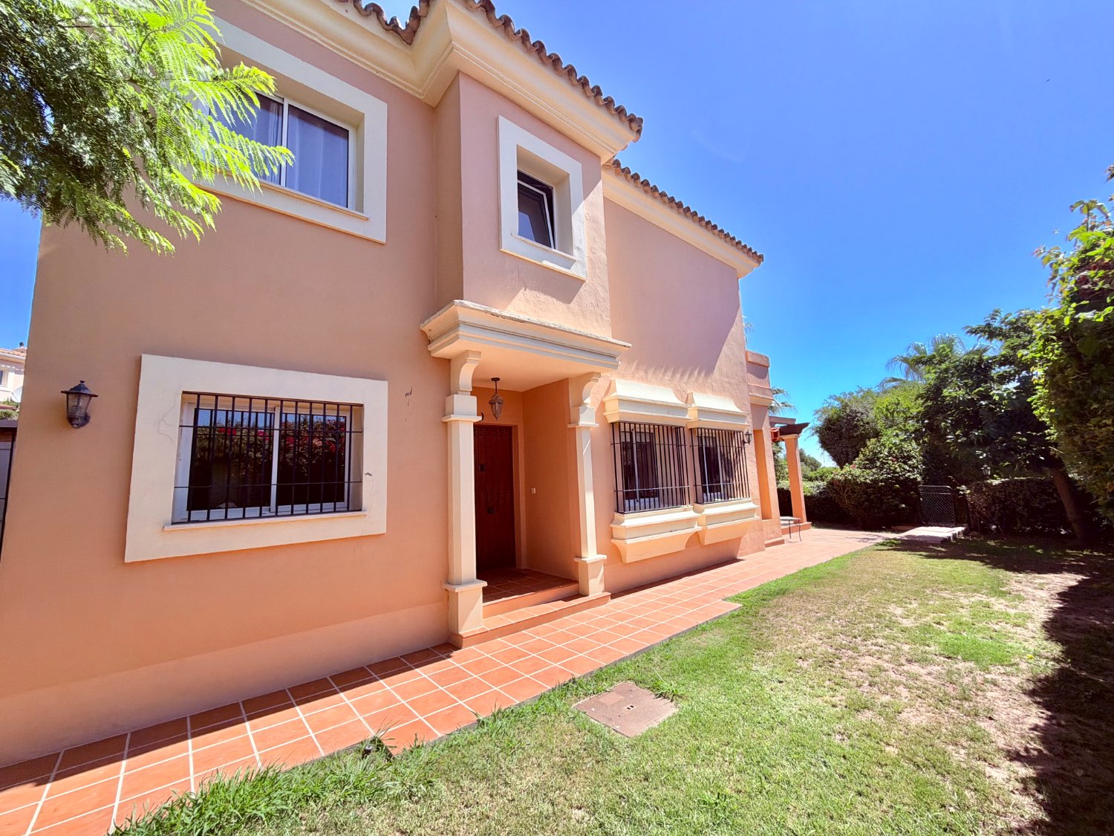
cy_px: 418
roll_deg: +2.3
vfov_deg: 85.7
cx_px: 557
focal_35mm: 14
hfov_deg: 102.1
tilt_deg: +7.7
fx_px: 451
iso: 25
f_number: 2.2
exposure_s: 1/770
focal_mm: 2.22
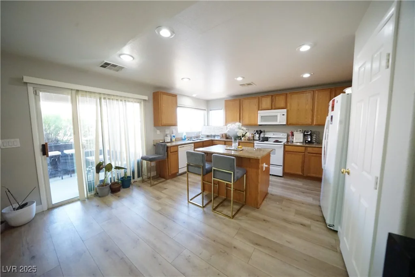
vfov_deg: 90.0
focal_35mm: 12
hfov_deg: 112.6
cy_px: 138
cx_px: 208
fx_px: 138
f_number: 7.1
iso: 8000
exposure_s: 1/125
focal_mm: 12
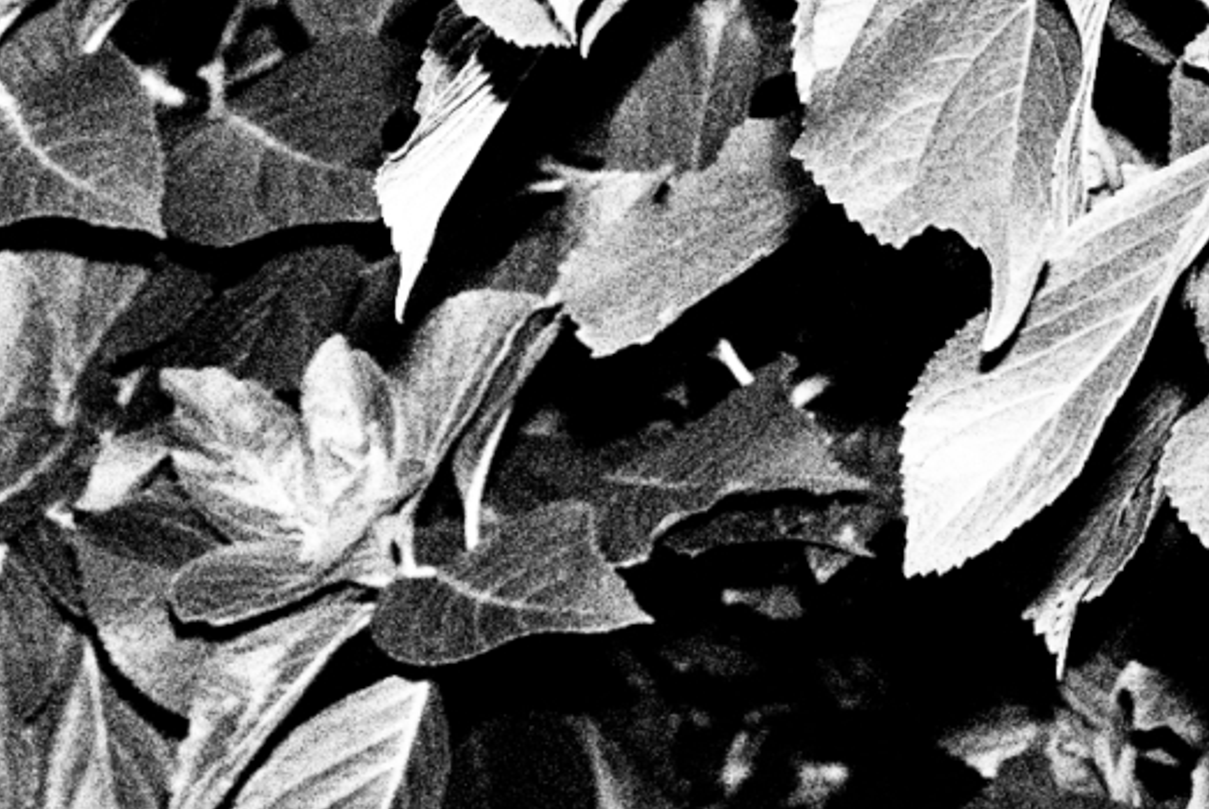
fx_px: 4606
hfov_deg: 14.8
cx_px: 60
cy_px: -953
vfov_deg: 9.2
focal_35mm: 137
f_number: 4
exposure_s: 1/200
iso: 200
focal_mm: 28
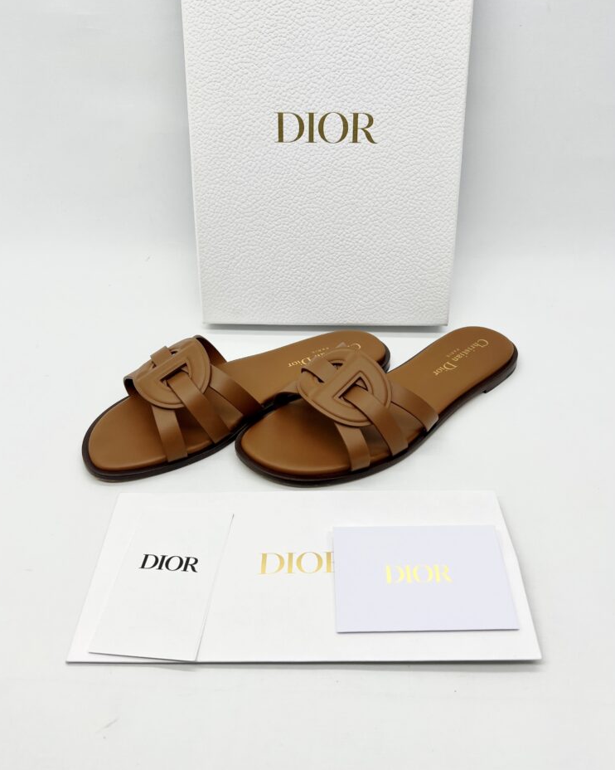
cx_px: 308
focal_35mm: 28
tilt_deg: -36.7
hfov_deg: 51.5
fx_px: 637
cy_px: 387
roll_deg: -0.7
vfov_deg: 62.2
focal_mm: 5.7
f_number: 1.5
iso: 40
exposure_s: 1/279
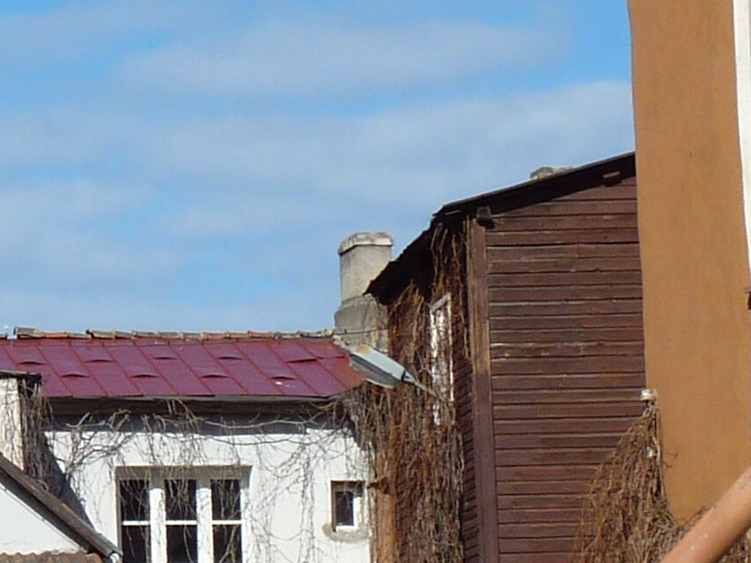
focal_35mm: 204
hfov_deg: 9.2
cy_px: 240
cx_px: -628
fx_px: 4427
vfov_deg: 7.3
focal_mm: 7.9
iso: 80
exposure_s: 1/400
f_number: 5.6
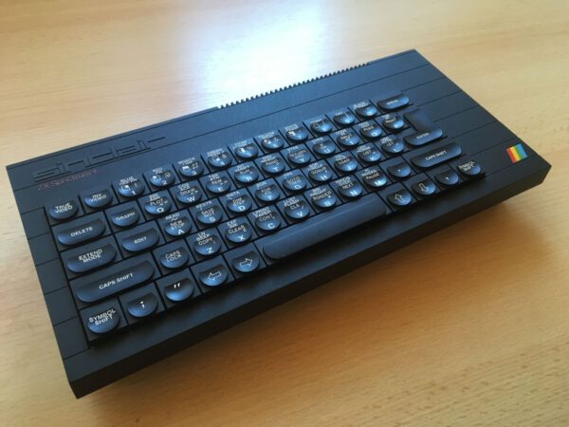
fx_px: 477
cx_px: 284
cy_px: 214
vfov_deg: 48.2
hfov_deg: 61.7
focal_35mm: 29
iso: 100
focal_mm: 4.15
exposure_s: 1/33
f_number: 2.2
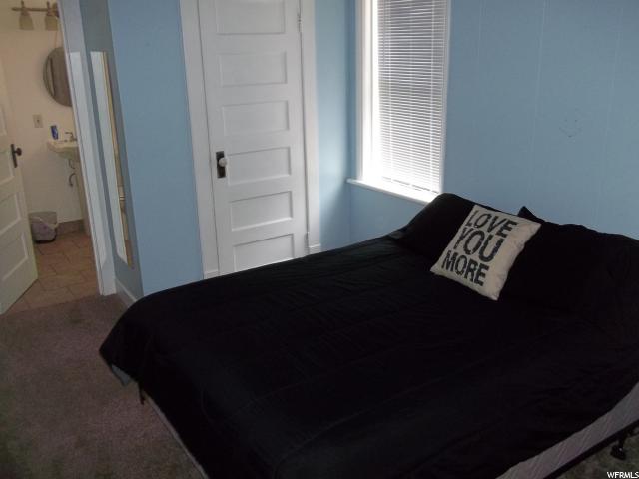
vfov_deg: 44.2
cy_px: 240
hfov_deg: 56.8
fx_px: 591
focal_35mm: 32
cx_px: 320
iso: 160
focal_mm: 5.7
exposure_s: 1/30
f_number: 2.9
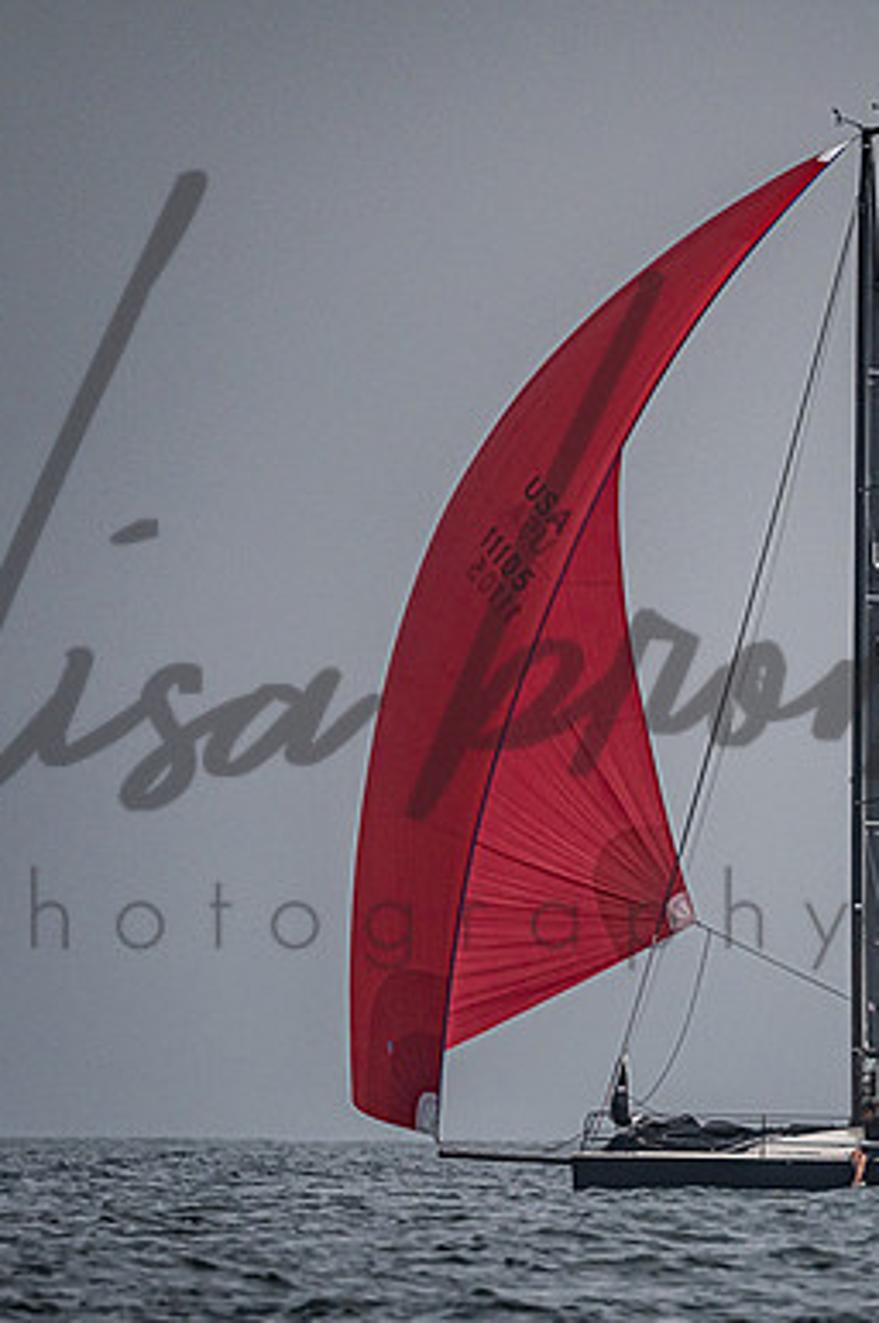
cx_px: 771
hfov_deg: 1.7
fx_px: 30415
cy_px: 877
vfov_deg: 2.5
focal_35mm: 829
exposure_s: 1/8000
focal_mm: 400
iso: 400
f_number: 5.6
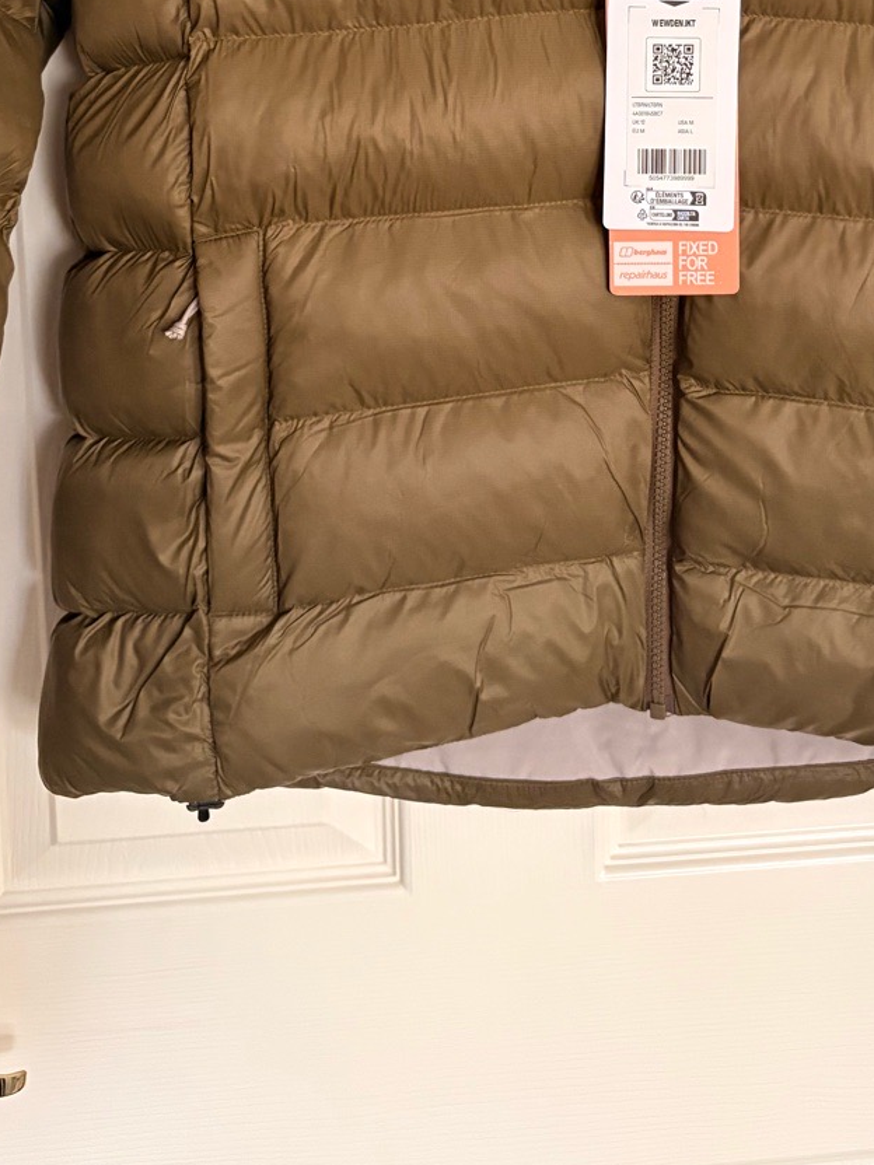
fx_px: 1683
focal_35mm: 50
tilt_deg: -7.8
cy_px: 55
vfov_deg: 35.3
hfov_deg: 28.9
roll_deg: +0.1
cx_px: 577
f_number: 1.6
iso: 400
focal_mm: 5.96
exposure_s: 1/50
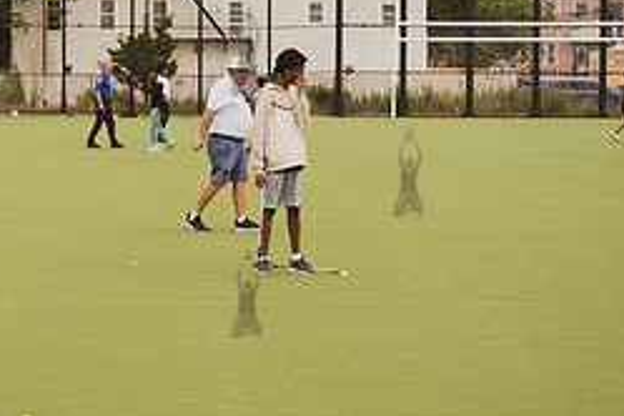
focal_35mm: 160
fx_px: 2773
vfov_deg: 8.6
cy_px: 178
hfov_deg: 12.6
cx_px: -111
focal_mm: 62
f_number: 4
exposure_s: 1/1250
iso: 200
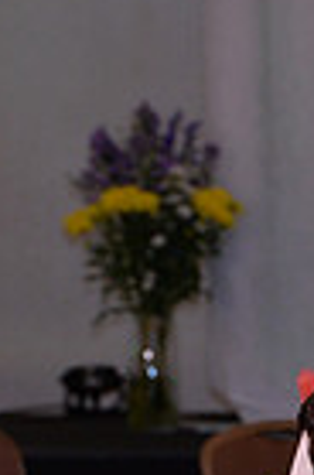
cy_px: 639
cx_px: 425
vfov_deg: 2.5
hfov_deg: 1.6
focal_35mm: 836
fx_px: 10992
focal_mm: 200
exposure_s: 1/250
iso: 2000
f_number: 5.6
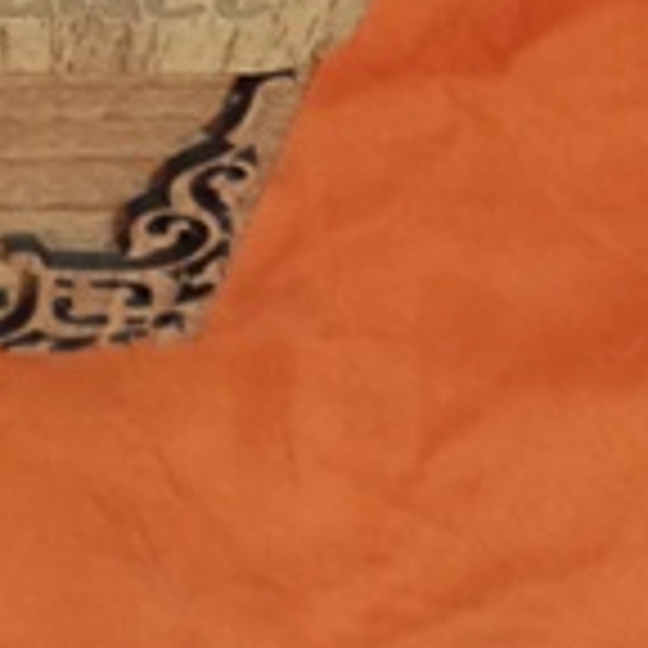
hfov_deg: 15.8
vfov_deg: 15.6
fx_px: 2160
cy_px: -356
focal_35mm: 102
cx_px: -284
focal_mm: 3.98
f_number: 1.8
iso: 1250
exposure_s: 1/33.3
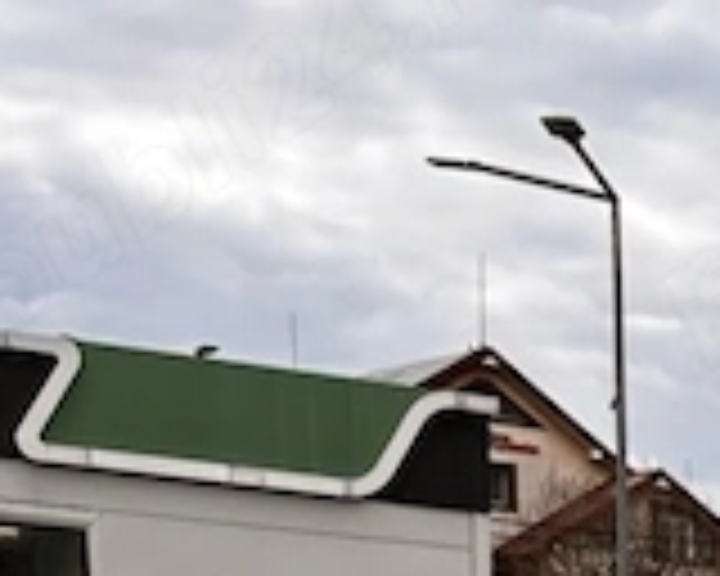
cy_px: 1629
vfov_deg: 9.8
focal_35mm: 127
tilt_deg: -18.3
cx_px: 1130
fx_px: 2706
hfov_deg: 14.0
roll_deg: -4.0
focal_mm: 5.96
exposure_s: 1/707
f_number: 1.6
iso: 50
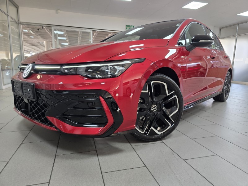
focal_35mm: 23
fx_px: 165
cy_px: 93
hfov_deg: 73.9
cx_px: 124
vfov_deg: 58.9
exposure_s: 1/55.5
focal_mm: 6.3
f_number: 1.7
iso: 80
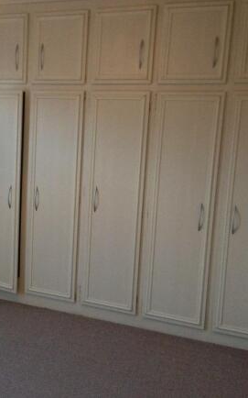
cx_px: 47
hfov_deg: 26.8
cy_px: 199
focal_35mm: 47
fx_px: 509
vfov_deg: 42.7
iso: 400
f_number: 2.4
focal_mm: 4.12
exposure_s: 1/20
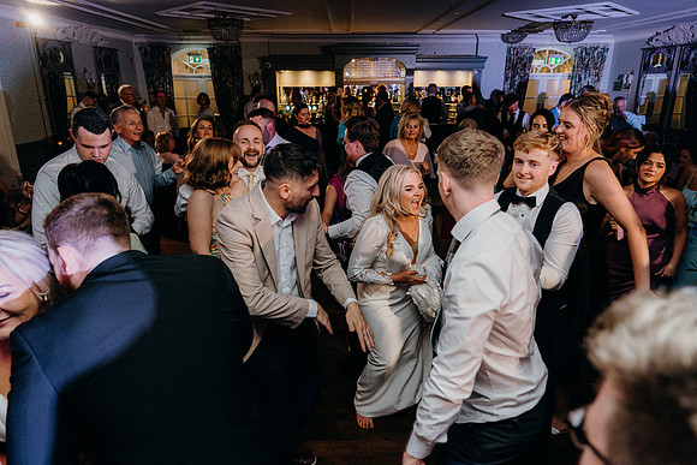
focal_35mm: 24
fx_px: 465
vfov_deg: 53.2
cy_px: 232
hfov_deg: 73.7
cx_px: 348
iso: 2500
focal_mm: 24
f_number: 3.5
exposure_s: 1/160
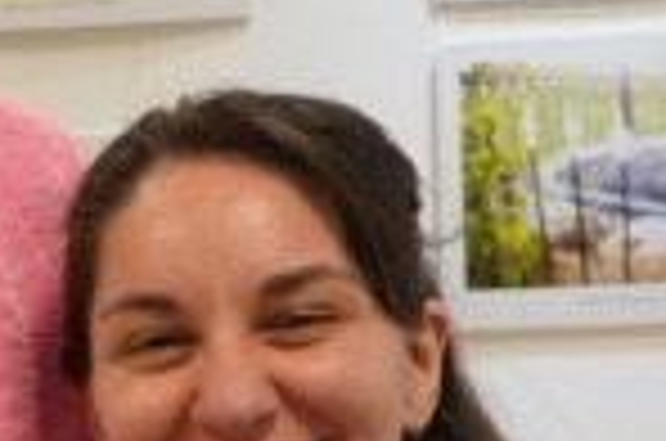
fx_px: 3249
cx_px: -551
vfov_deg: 7.7
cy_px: 520
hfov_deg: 10.9
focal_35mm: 176
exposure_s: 1/160
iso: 400
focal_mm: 19
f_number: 4
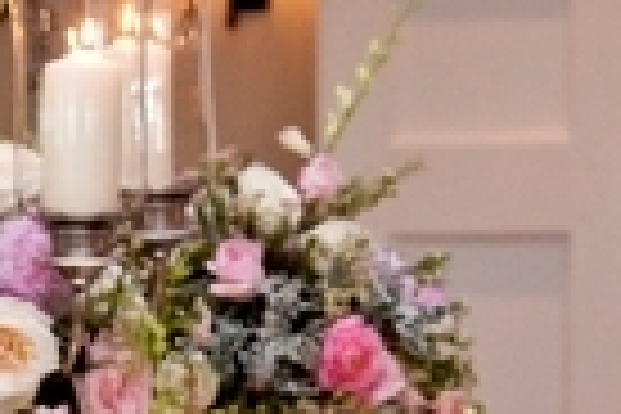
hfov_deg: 9.8
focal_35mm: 209
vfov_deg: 6.5
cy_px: 576
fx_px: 3605
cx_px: 36
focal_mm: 48
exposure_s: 1/125
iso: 640
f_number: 4
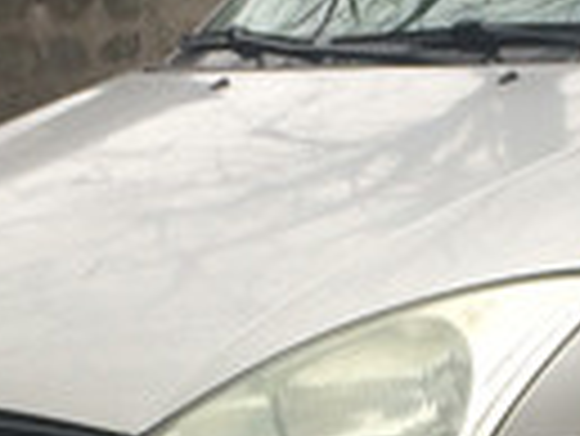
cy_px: 706
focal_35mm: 144
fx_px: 2415
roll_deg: +3.2
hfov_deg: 13.7
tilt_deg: -16.5
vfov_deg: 9.9
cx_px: 360
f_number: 2.2
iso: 32
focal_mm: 4.15
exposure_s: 1/152
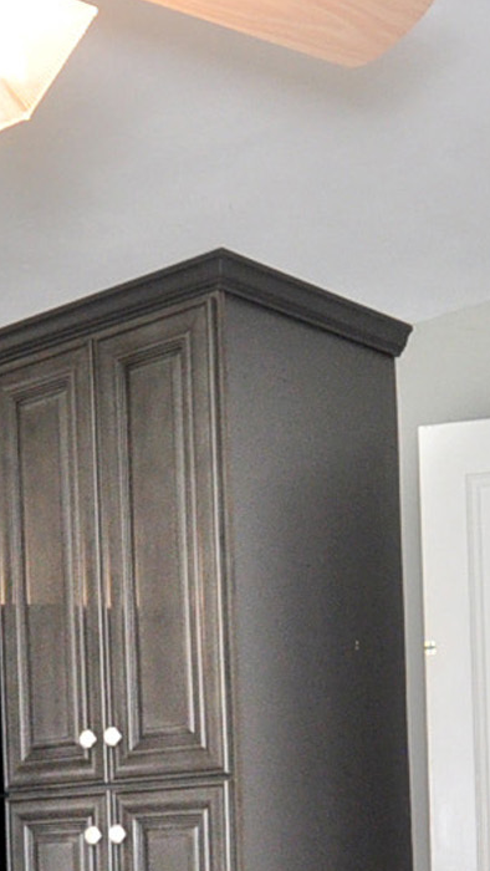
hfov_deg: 18.2
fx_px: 1501
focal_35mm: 65
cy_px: 869
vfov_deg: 30.1
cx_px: 31
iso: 640
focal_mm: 10
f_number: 5
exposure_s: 1/60
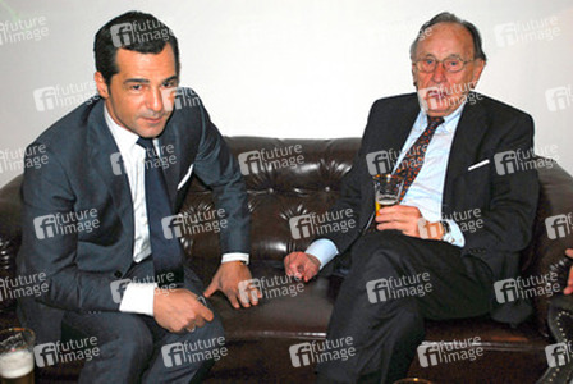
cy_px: 192
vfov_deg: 28.2
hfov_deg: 41.1
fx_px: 765
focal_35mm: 48
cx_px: 286
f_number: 4.8
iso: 800
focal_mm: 32
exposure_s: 1/80
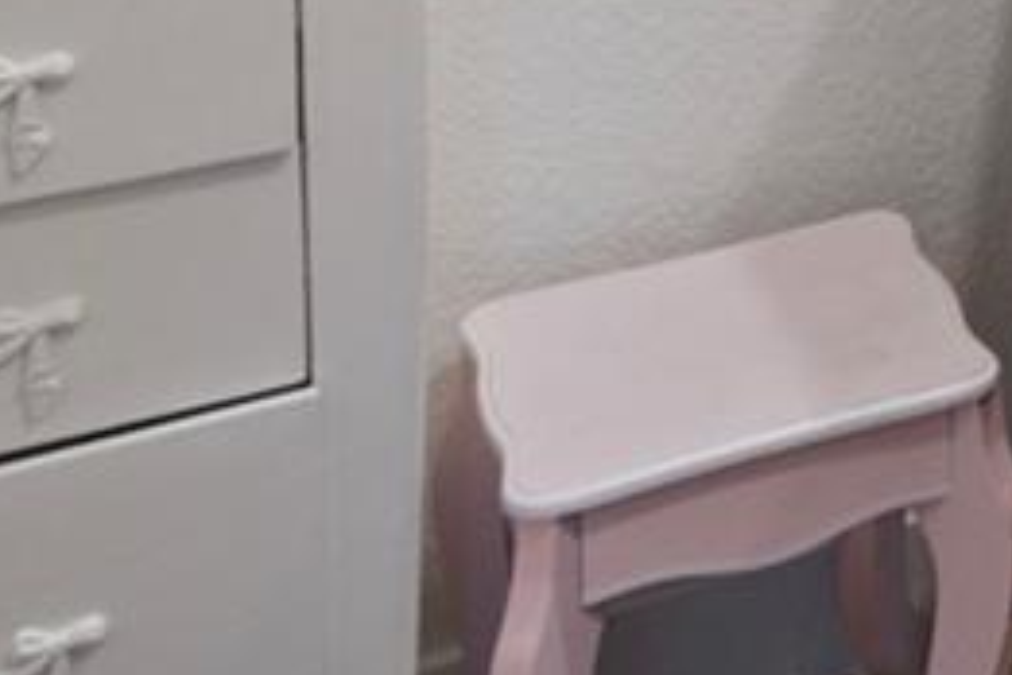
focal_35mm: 101
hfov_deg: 15.1
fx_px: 2841
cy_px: -900
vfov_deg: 11.4
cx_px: 2183
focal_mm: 16.5
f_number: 6.3
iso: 320
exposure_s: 1/5
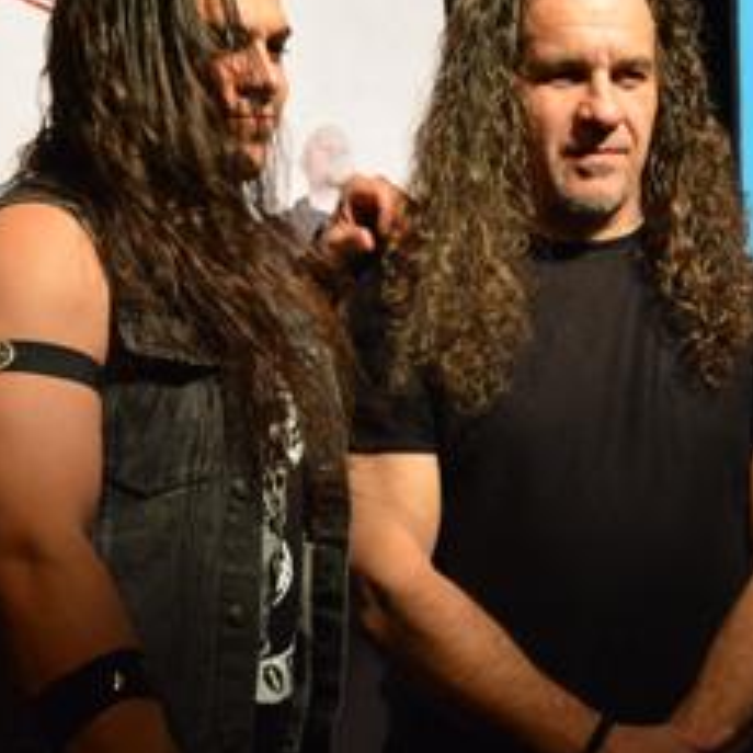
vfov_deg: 16.9
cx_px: 355
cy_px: 330
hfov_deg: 16.9
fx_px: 2539
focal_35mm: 103
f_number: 5.6
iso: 1600
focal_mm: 29
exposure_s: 1/100
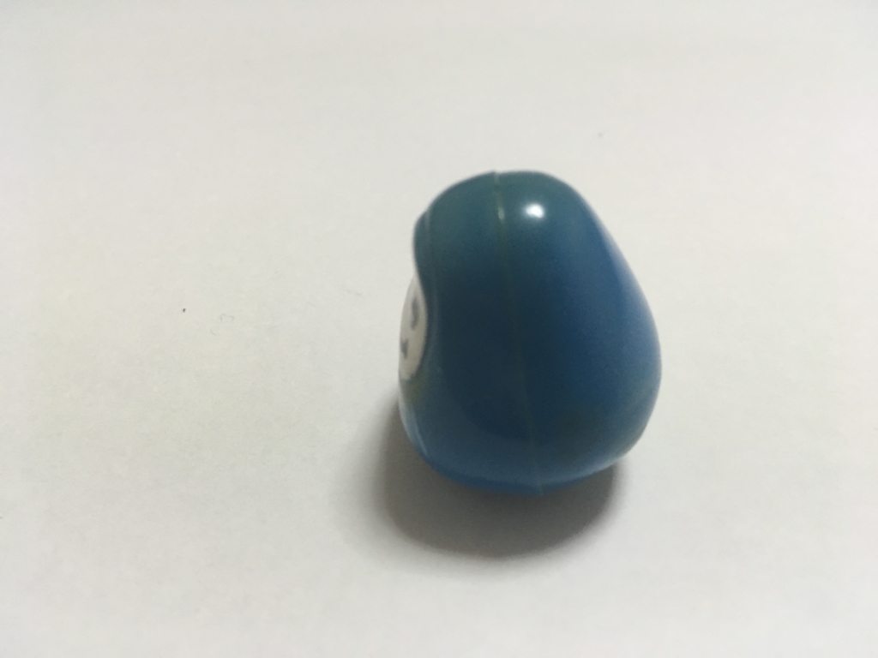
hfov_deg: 61.7
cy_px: 329
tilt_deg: -45.3
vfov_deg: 48.2
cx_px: 439
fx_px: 736
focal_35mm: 29
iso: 40
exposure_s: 1/30
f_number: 2.2
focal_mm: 4.15
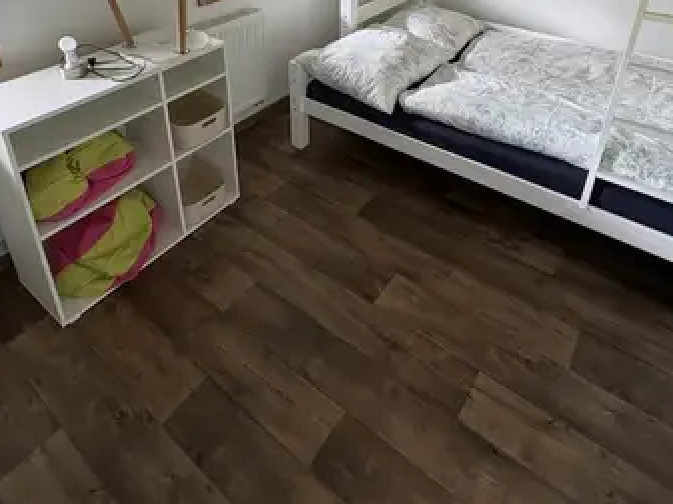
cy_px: 58
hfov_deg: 69.4
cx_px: 322
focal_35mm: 25
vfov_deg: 49.4
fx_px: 486
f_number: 2.2
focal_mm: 2.22
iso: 400
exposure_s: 1/60
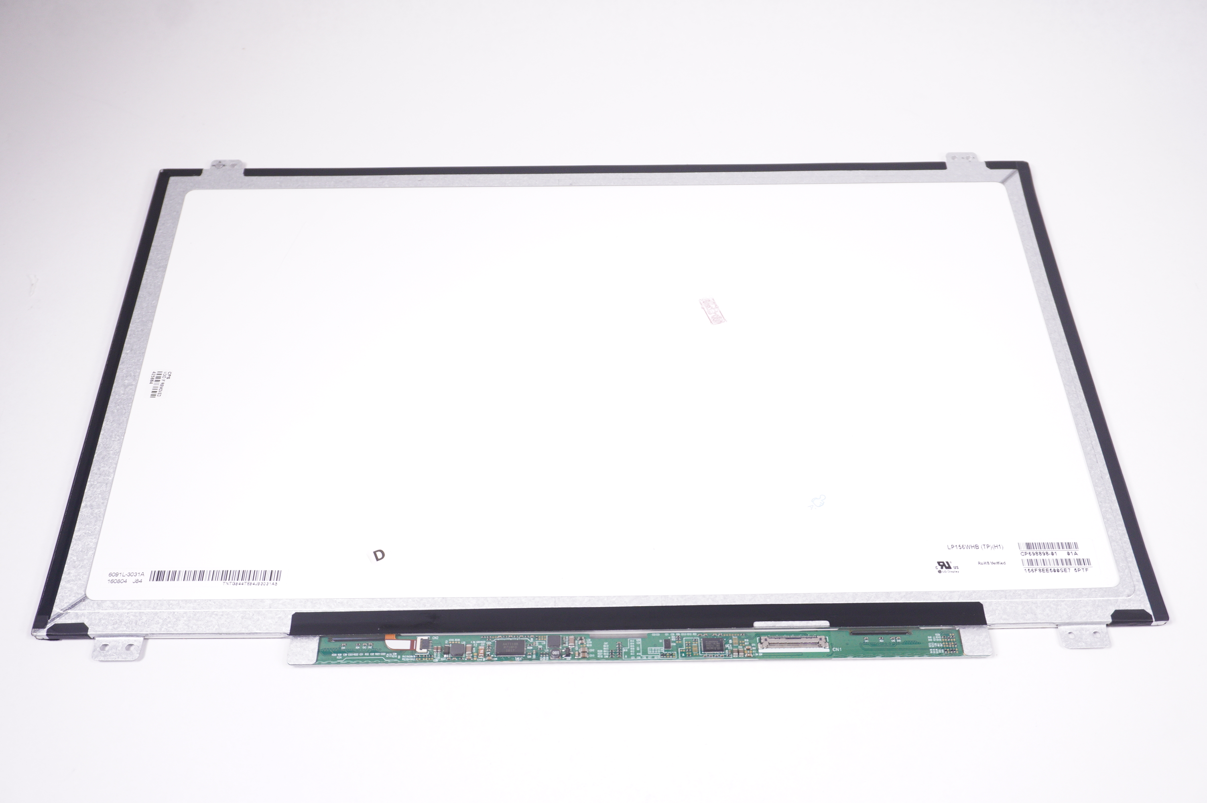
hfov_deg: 55.1
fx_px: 1156
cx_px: 604
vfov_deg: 38.3
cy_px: 402
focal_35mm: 34
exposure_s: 1/250
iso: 640
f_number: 5.6
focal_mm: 23
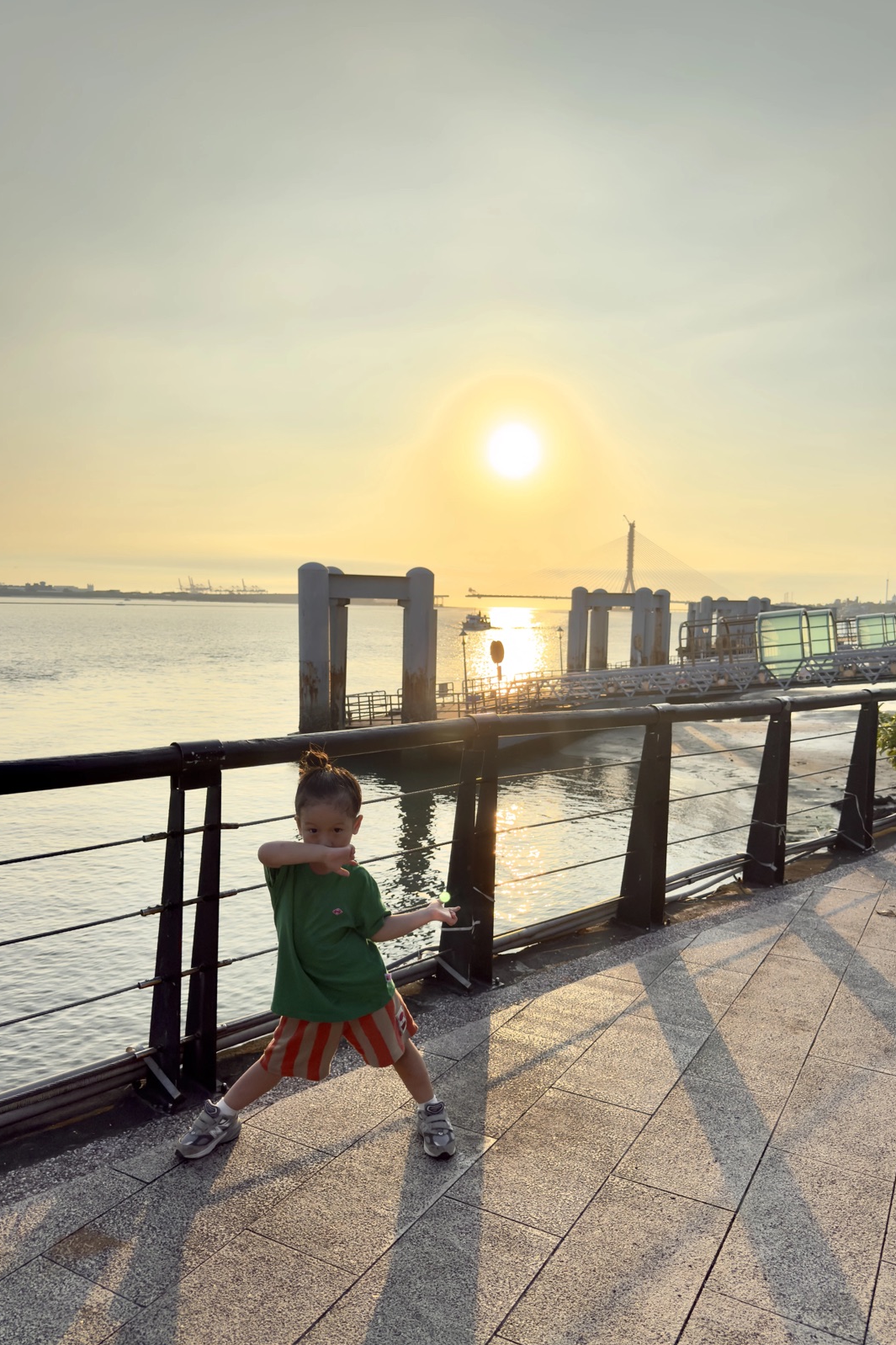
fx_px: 933
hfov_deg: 51.2
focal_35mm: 25
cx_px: 480
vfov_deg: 71.5
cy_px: 672
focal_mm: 6.76
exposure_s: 1/6494
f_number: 1.78
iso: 100
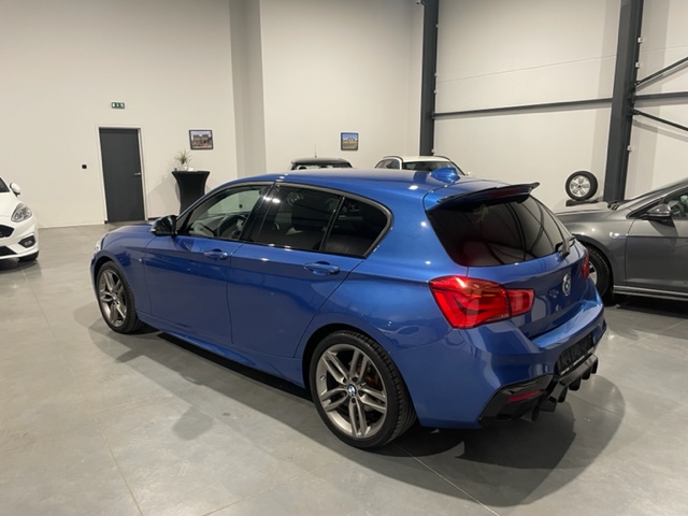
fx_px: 517
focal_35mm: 26
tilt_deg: -12.3
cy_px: 258
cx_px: 344
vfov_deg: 53.1
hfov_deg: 67.3
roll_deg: +0.2
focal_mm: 4.2
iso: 100
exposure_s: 1/50
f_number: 1.6
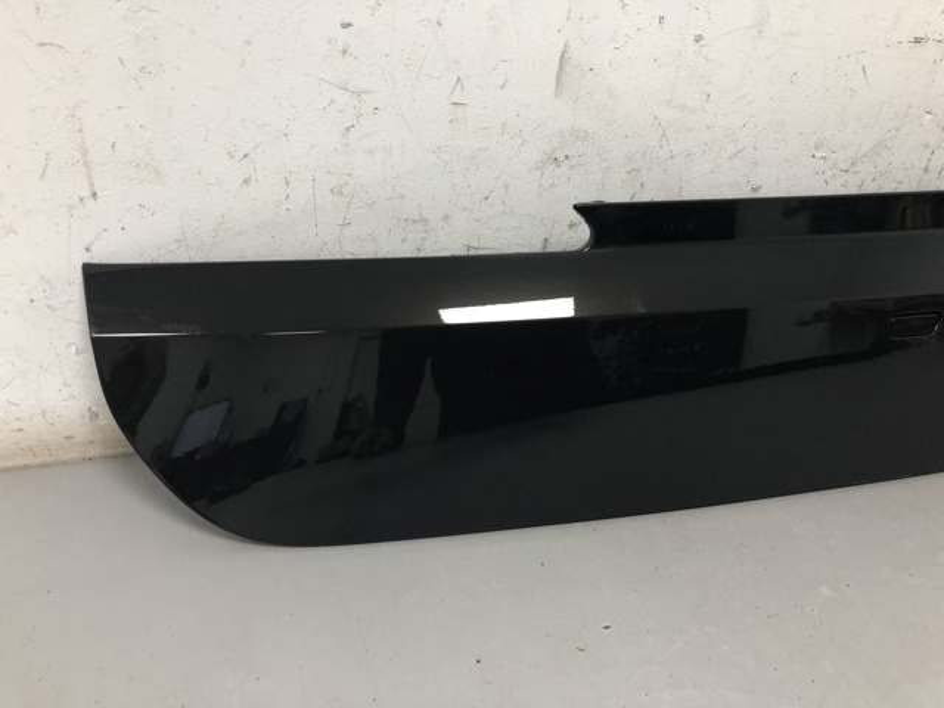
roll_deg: -7.2
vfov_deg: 49.7
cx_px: 472
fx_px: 764
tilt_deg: -33.4
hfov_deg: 63.4
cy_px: 354
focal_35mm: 28
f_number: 1.8
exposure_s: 1/33
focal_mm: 4
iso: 40
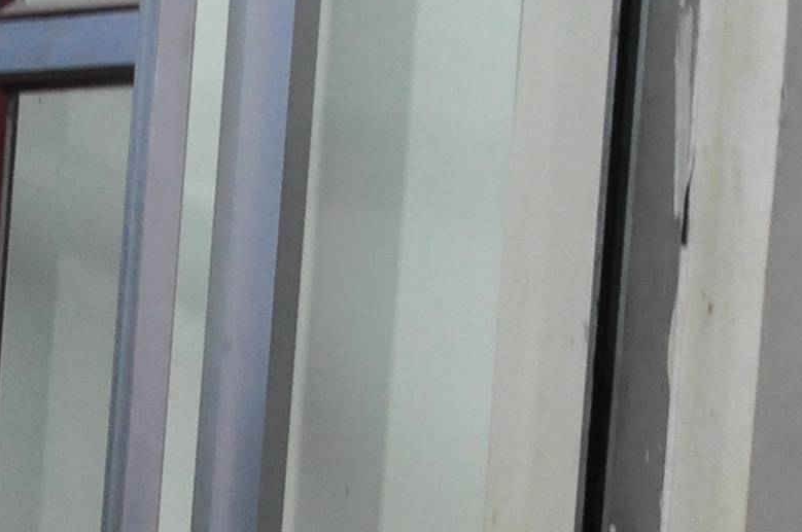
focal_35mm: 413
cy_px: 1289
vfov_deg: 3.3
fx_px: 9187
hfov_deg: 5.0
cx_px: -134
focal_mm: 50
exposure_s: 1/50
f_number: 3.5
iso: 1000
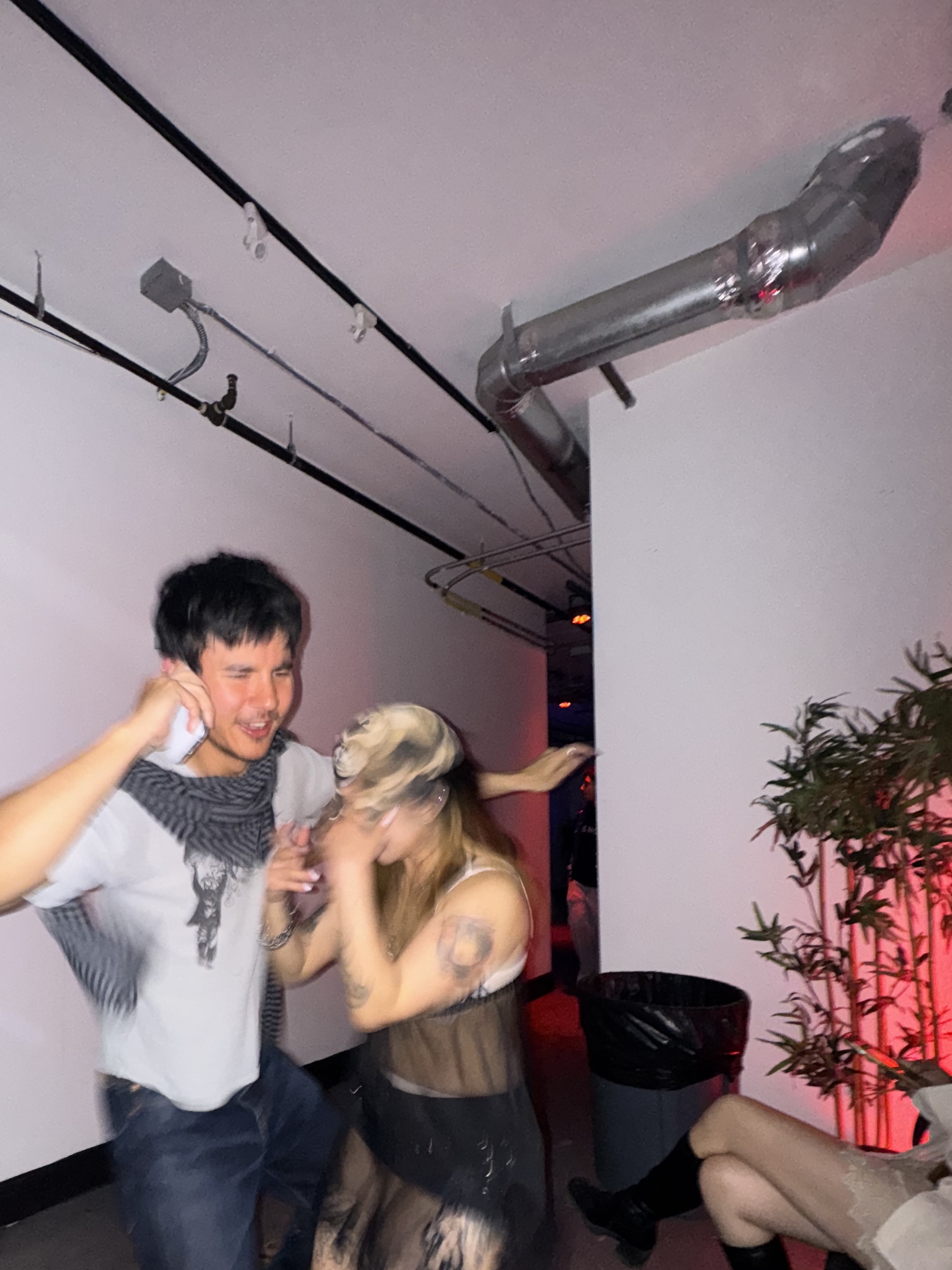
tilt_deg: +2.5
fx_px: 697
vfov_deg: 82.7
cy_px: 810
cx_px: 337
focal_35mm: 19
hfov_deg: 67.2
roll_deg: +0.4
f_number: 2.2
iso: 160
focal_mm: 2.22
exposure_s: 1/16
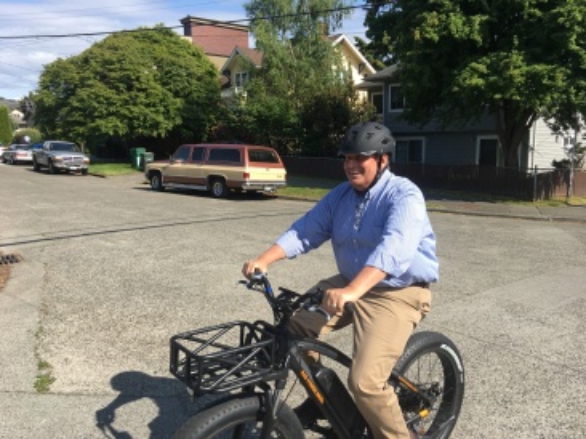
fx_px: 491
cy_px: 220
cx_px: 293
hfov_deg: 61.7
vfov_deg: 48.2
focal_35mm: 29
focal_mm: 4.15
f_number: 2.2
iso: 25
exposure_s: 1/905
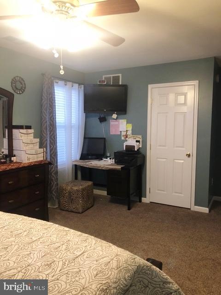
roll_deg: +0.2
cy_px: 148
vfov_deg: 63.4
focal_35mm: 28
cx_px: 110
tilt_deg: -4.6
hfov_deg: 49.7
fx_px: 238
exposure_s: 1/15
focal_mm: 4
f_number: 1.8
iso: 50
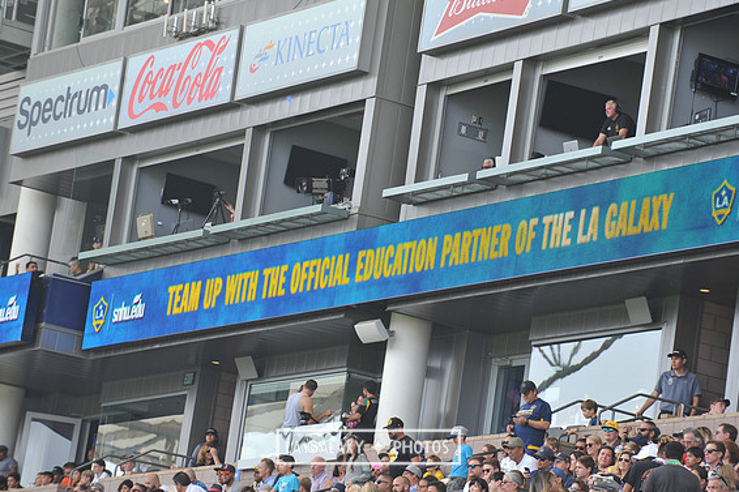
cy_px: 251
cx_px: 368
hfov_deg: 10.0
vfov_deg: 6.7
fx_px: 4207
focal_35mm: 205
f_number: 6.3
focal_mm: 200
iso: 200
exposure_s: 1/160
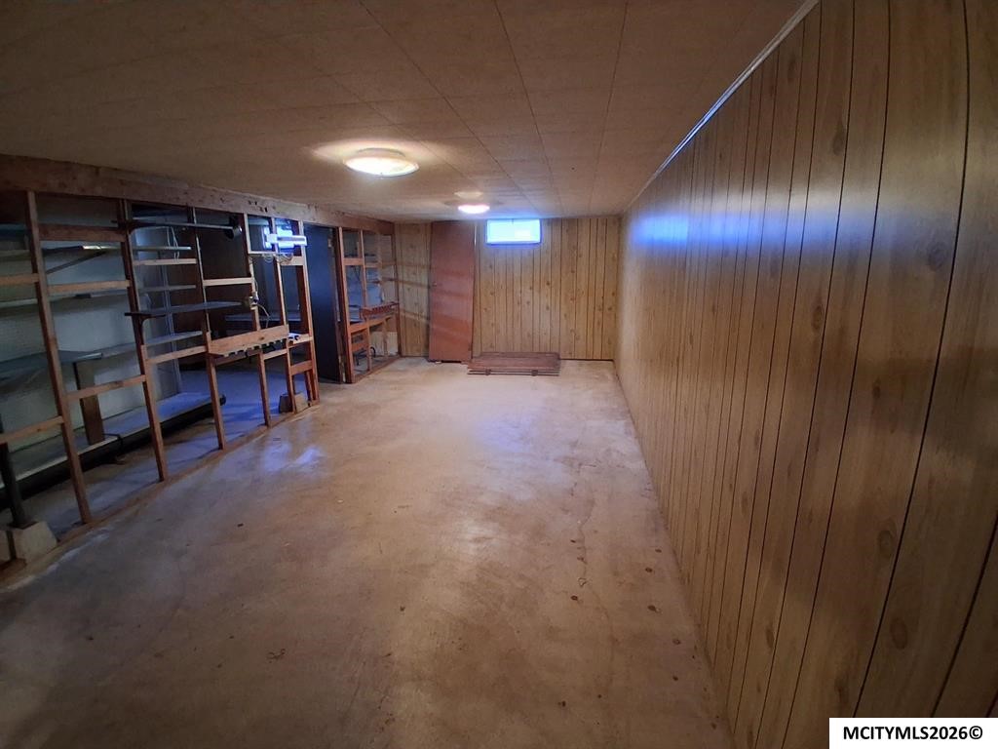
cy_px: 374
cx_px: 499
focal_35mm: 17
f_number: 2.2
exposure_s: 1/20
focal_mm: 1.4
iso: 400
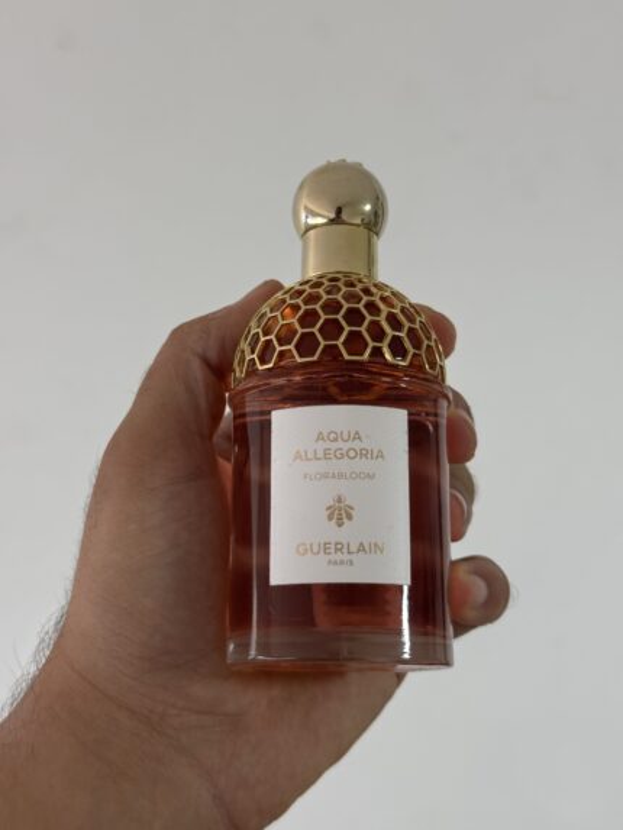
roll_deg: +1.6
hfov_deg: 30.3
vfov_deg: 39.6
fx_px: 1151
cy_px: 415
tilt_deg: -25.8
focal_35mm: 48
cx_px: 312
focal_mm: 6.76
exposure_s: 1/50
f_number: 1.78
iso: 100
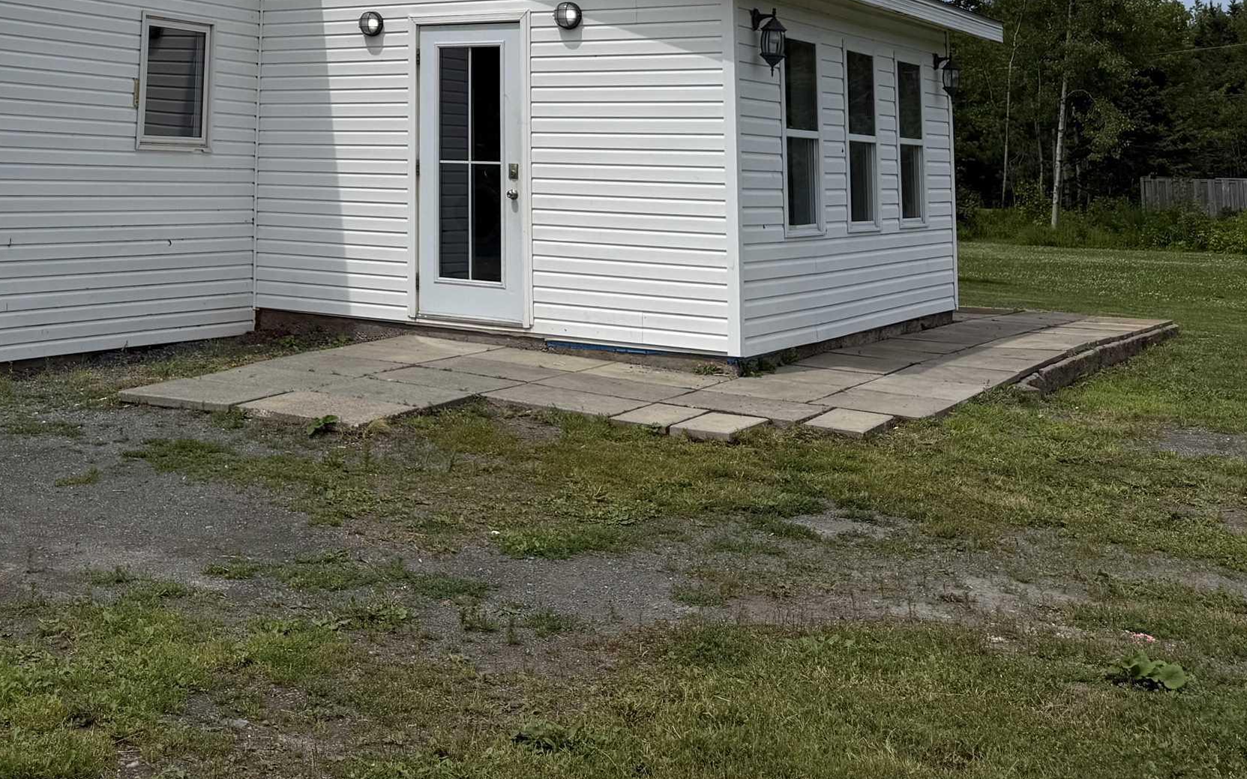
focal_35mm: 47
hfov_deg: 40.6
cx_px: 223
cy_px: -52
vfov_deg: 25.6
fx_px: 1597
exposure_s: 1/11905
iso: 80
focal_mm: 6.76
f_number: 1.78
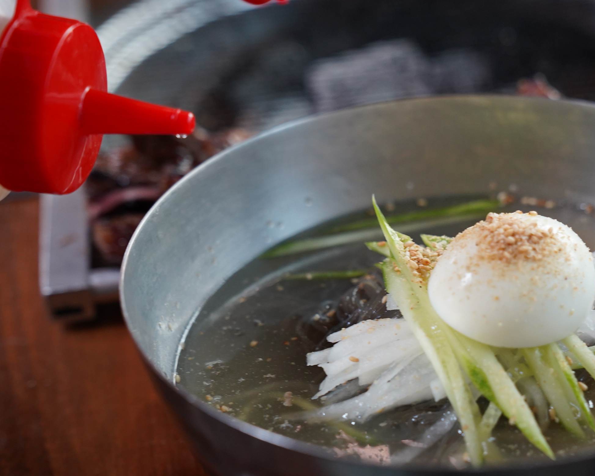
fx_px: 1303
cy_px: 255
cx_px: 450
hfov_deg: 25.4
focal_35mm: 74
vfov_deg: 20.7
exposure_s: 1/160
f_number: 4
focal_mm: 51
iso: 1600
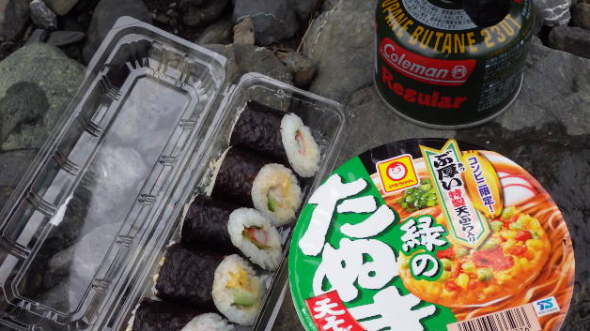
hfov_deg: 50.5
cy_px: 201
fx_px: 626
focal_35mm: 40
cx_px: 295
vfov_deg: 29.6
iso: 125
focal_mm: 6.4
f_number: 3.5
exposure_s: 1/200
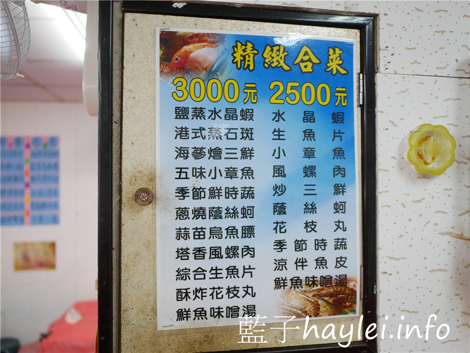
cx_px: 235
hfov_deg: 60.0
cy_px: 176
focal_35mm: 30
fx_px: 407
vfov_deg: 46.8
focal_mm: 15
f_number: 1.7
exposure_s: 1/80
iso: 200
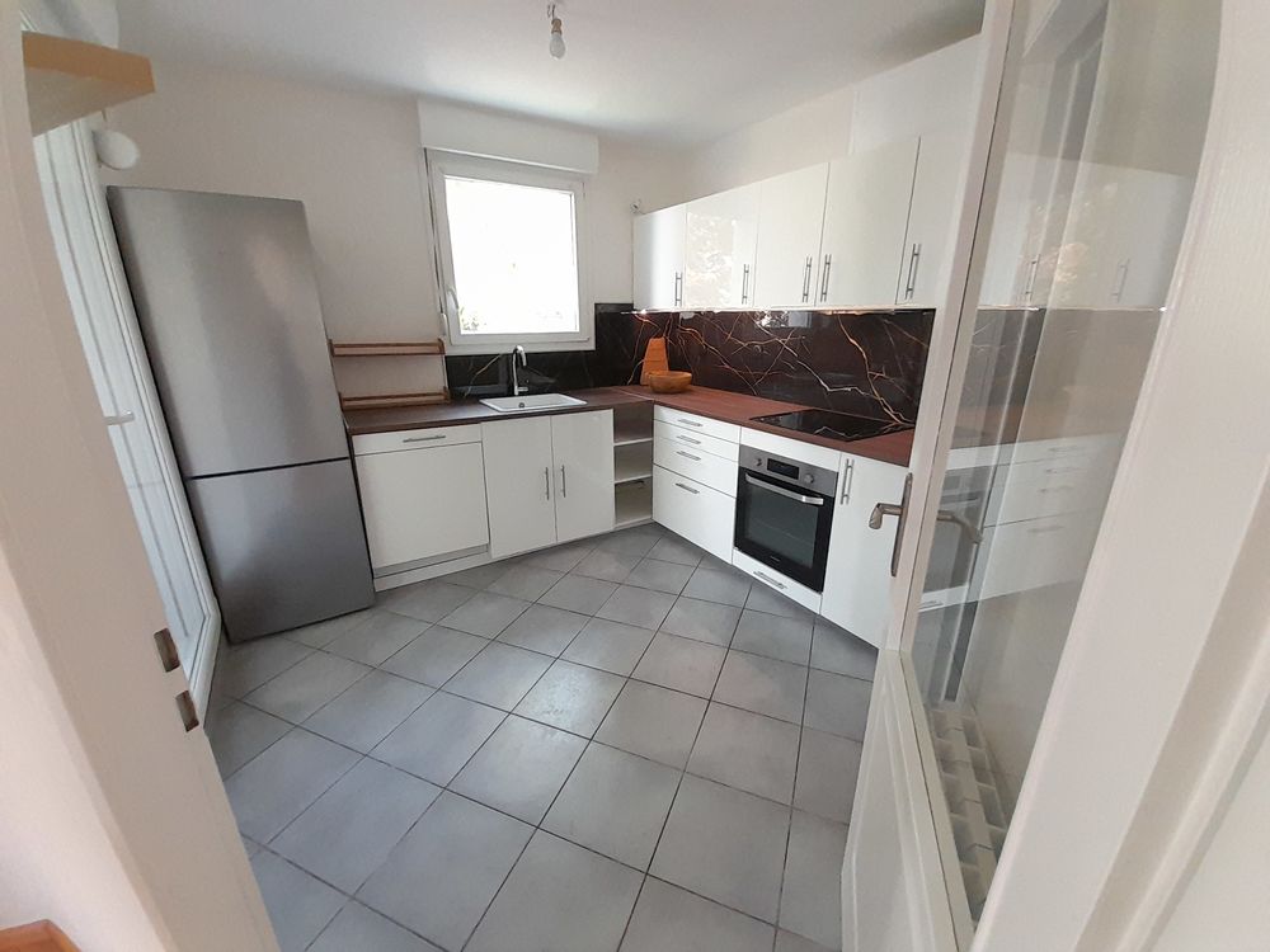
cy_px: 476
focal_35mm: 13
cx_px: 635
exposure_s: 1/50
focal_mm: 1.13
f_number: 2.2
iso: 160
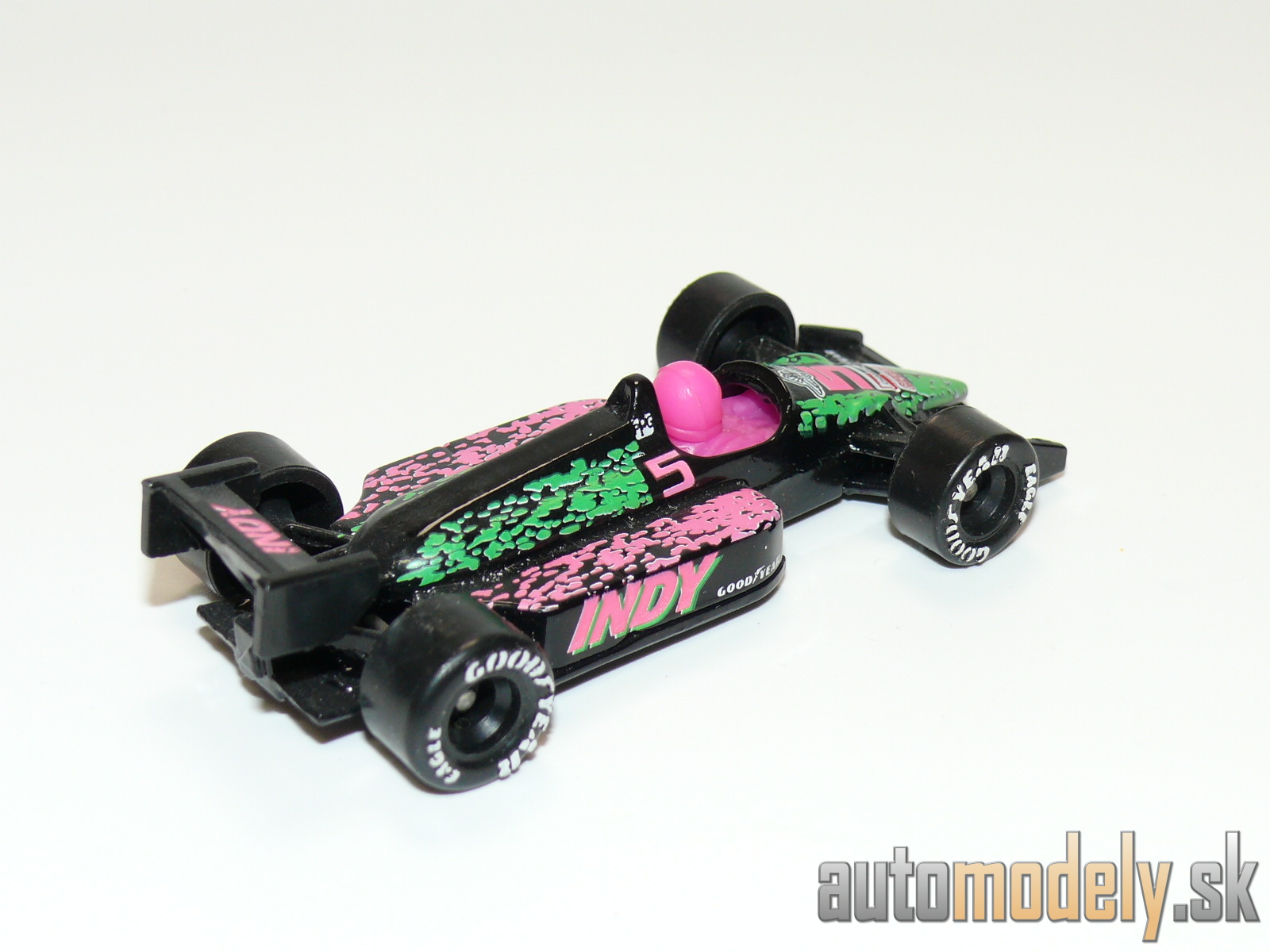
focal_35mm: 74
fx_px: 2715
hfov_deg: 26.3
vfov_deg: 19.9
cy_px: 476
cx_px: 635
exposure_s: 1/30
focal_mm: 11.3
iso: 100
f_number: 4
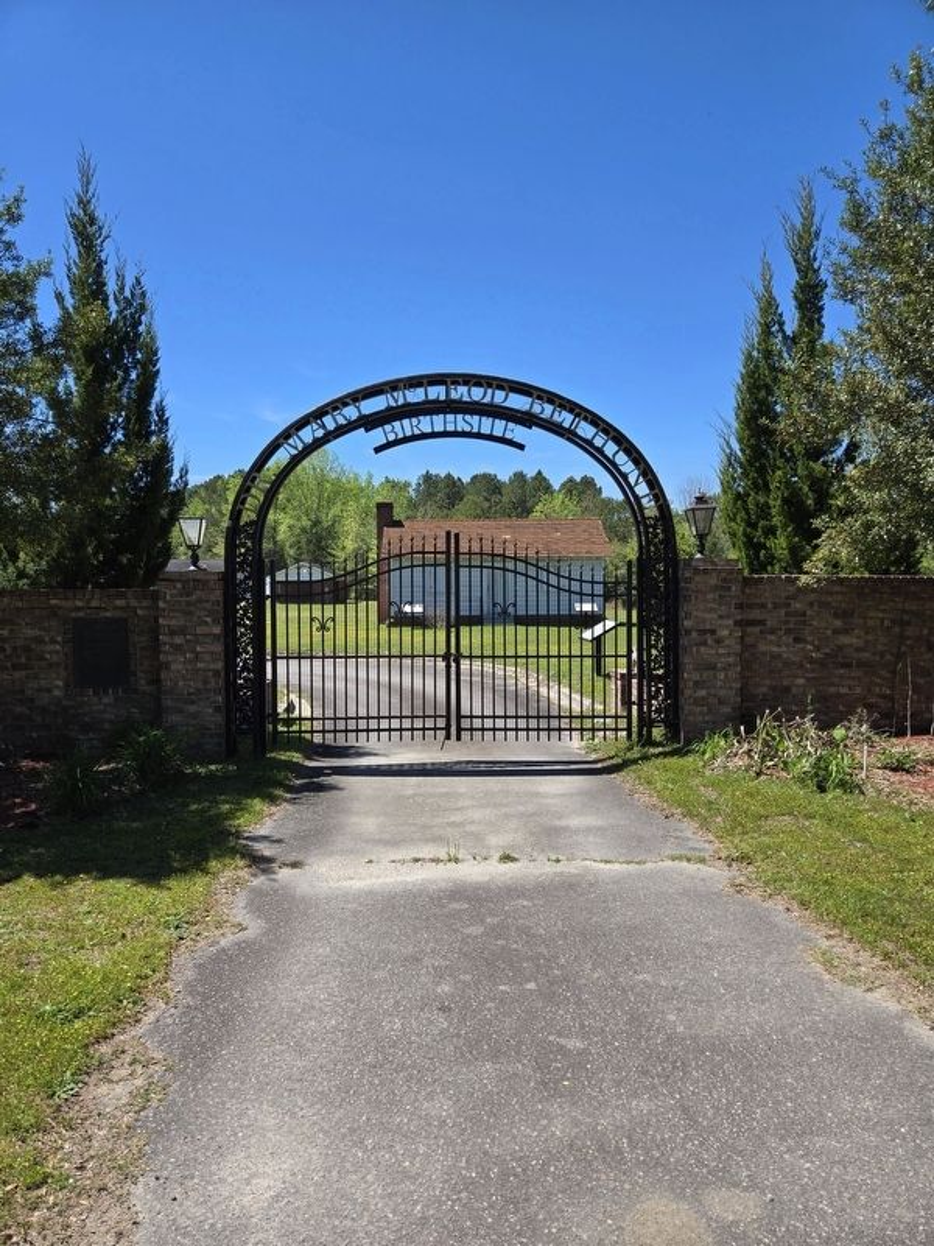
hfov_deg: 58.9
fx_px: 827
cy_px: 623
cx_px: 467
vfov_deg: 73.9
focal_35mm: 23
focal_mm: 5.4
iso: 25
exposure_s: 1/1668
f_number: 1.8
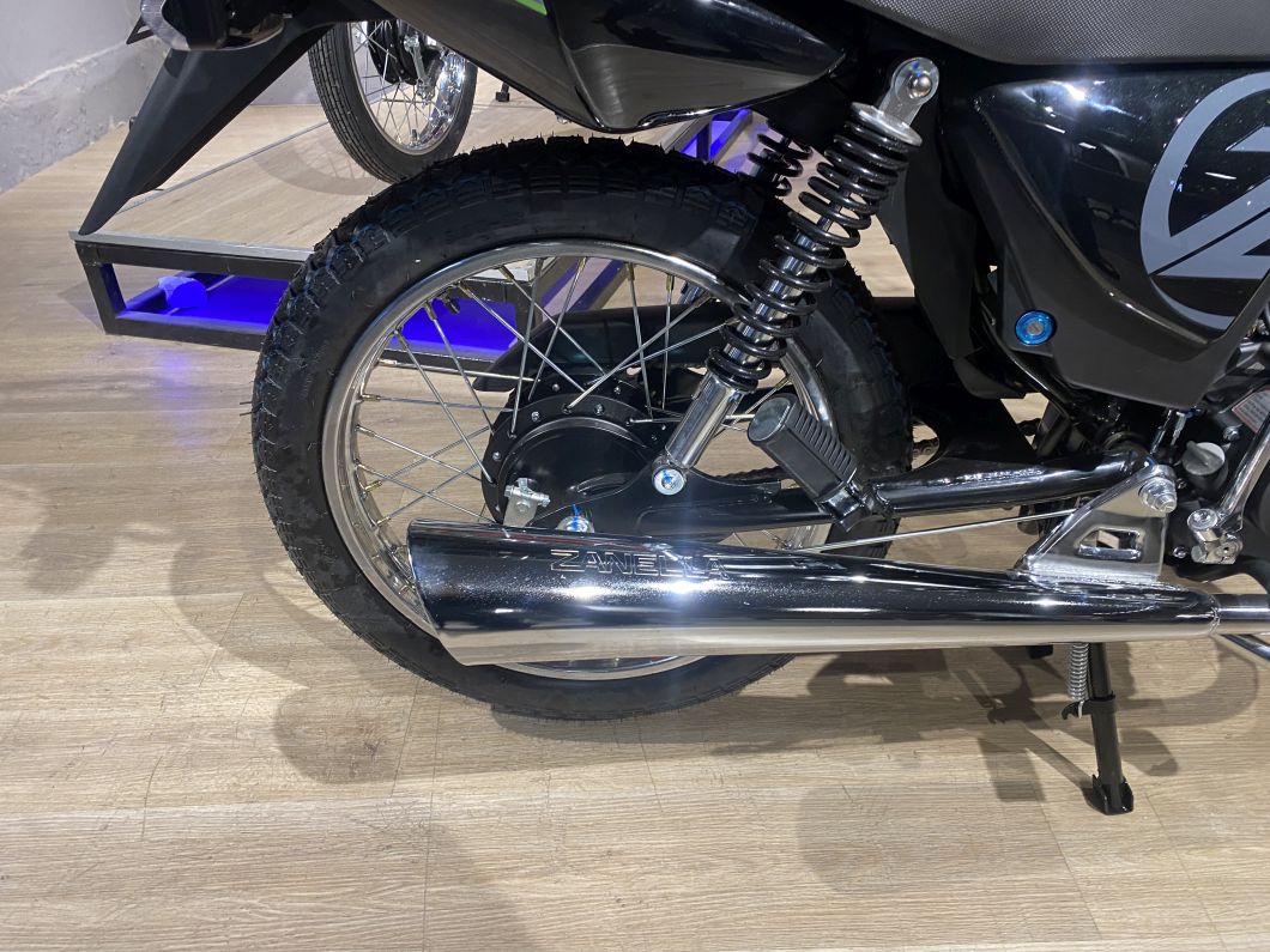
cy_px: 476
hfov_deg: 67.3
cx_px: 635
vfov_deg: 53.1
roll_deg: +1.8
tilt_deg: -32.3
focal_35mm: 26
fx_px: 954
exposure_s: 1/50
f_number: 1.8
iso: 125
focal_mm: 4.25
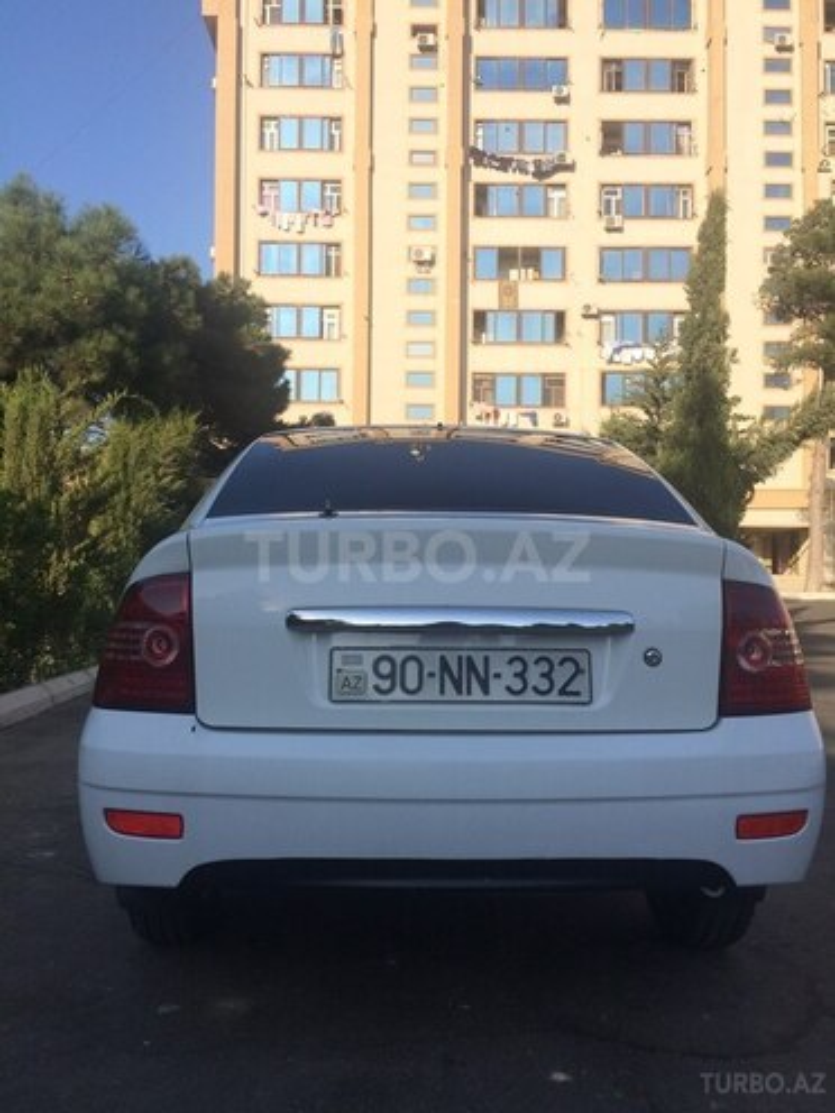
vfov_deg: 61.7
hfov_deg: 48.2
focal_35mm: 29
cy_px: 556
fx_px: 933
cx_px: 418
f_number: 2.2
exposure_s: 1/1414
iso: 32
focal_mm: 4.15
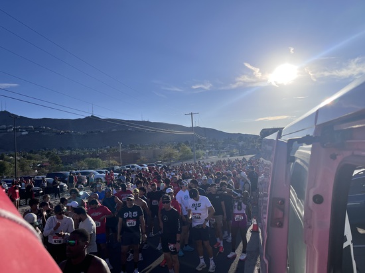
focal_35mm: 26
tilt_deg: +4.0
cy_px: 136
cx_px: 182
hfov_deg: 67.3
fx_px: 274
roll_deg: +3.2
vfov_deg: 53.0
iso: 50
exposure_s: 1/7353
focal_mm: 5.1
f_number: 1.6
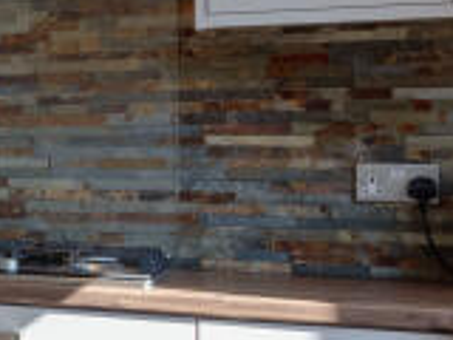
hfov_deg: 15.2
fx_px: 1204
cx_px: -555
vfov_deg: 16.1
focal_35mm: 92
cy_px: 203
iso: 400
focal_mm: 15
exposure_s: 1/100
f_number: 8
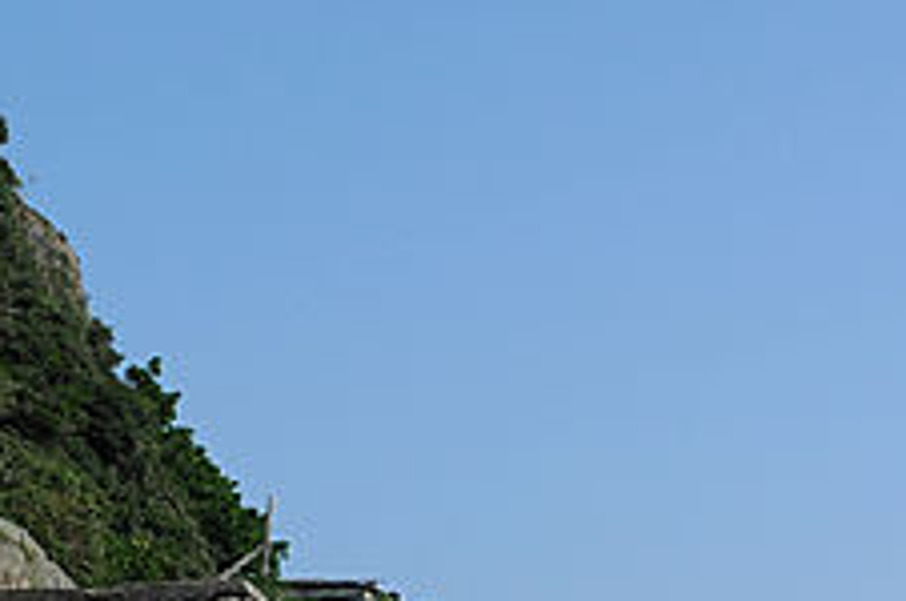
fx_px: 3192
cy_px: 883
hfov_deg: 15.5
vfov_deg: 10.4
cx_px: 1118
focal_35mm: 127
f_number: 5.6
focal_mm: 28
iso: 200
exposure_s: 1/3200
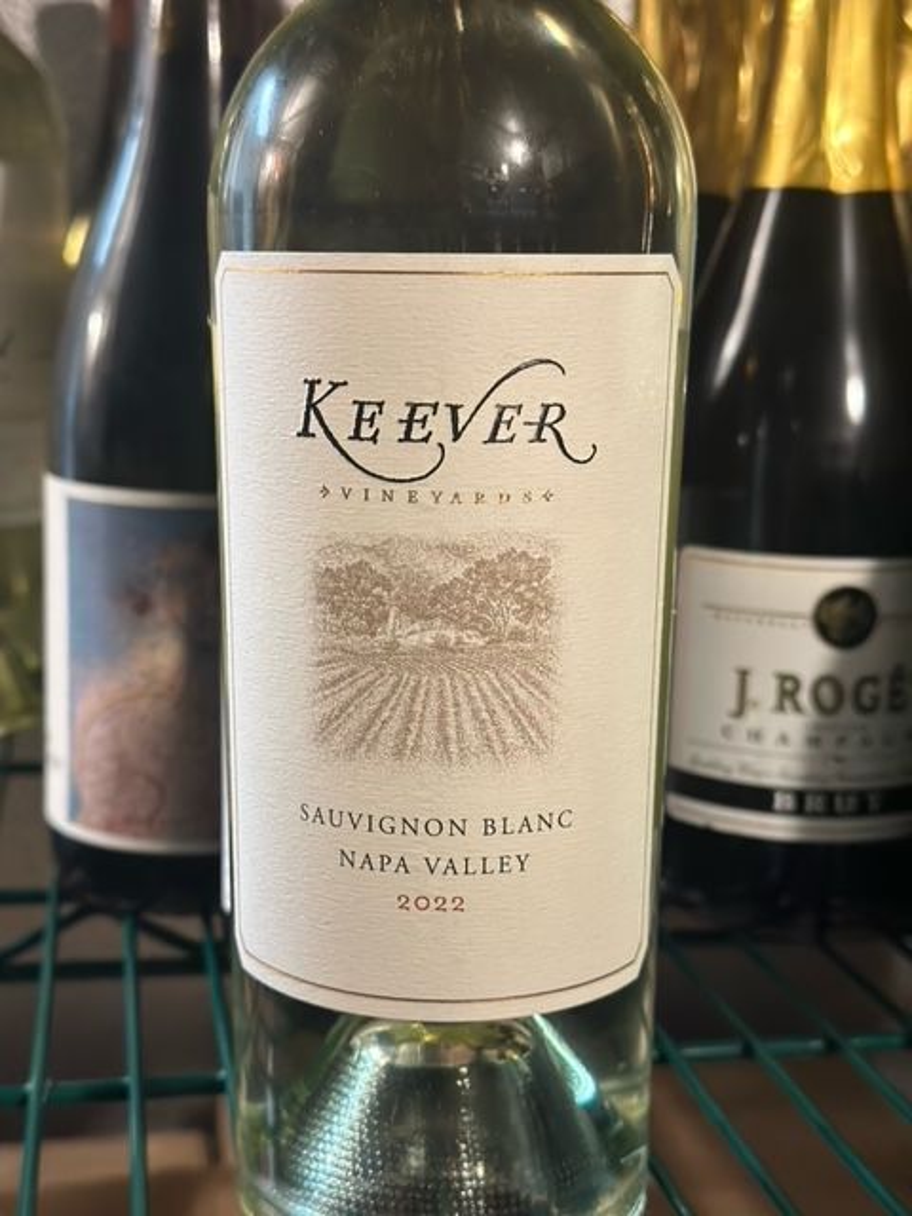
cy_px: 608
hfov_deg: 30.3
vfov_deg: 39.7
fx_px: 1686
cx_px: 456
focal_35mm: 48
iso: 320
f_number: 1.78
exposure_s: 1/43
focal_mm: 6.86
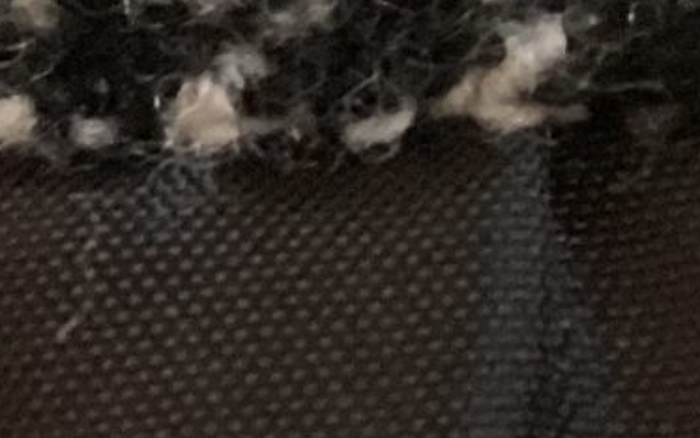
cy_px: -500
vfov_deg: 7.0
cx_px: -161
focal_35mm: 180
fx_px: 3435
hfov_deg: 11.4
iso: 500
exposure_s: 1/30
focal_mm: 3.3
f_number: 2.4
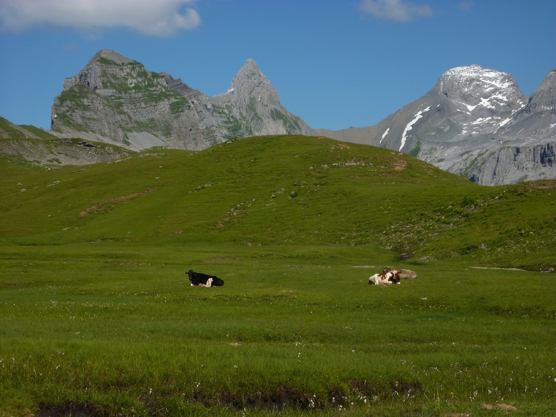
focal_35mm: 83
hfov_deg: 23.6
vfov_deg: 17.8
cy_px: 208
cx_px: 278
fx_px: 1333
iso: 80
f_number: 5.6
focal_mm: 13.7
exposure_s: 1/640
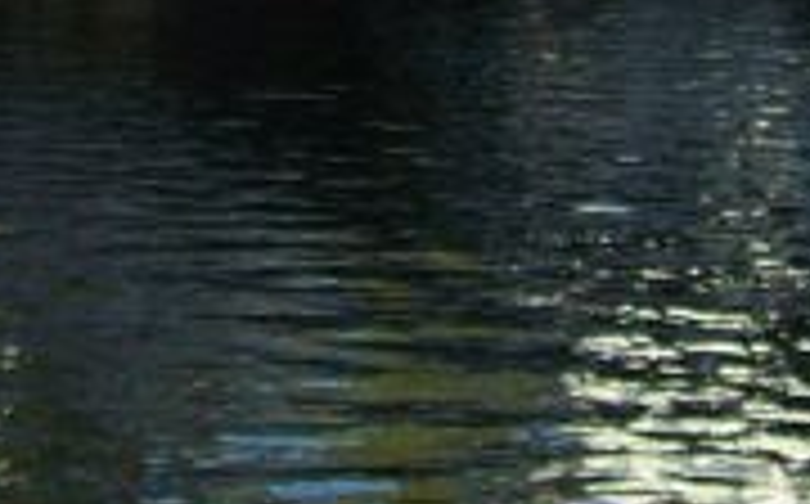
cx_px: 338
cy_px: -616
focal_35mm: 170
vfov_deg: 7.3
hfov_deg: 12.3
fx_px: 3748
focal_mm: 6
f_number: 2.7
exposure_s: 1/370
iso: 80
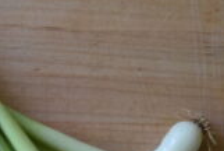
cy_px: 144
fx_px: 1112
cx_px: -24
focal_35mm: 178
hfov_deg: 11.3
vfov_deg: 7.7
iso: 450
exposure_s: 1/250
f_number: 4
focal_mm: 25
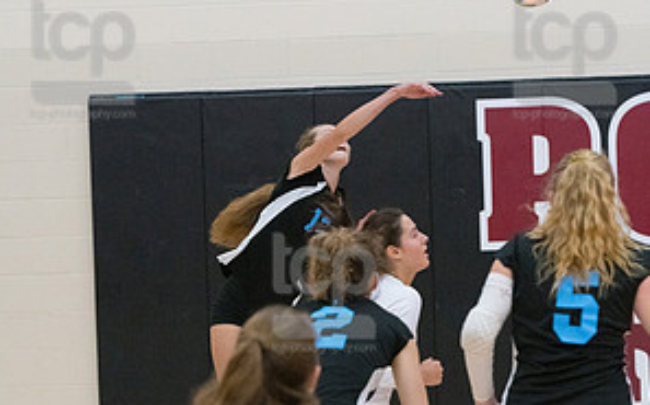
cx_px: 324
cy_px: 293
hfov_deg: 12.3
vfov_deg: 7.7
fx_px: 3009
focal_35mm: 170
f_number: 4.5
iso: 6400
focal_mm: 110
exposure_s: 1/1000
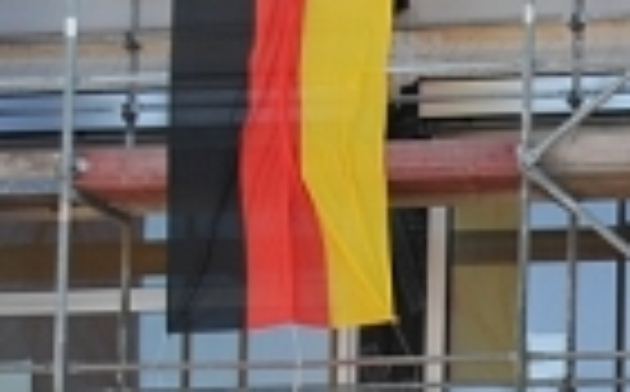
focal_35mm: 254
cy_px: 577
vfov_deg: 5.1
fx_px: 4353
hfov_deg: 7.8
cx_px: 1382
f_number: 7.1
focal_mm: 29
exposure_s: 1/200
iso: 200
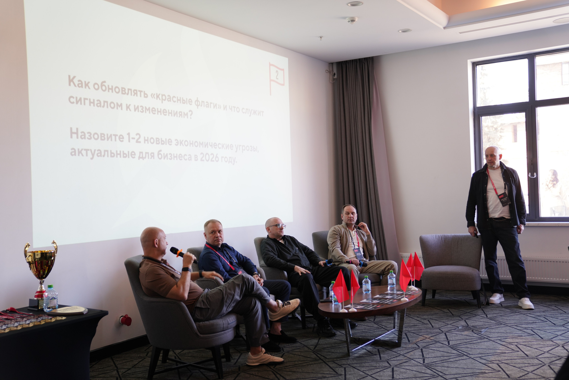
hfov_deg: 48.4
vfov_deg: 33.4
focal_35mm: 40
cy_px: 190
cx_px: 284
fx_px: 632
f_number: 2.8
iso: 400
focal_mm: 40
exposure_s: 1/60
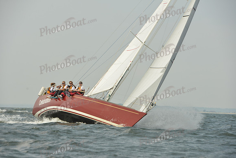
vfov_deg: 8.3
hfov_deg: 12.4
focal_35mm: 165
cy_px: 79
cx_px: 118
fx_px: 1082
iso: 320
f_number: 8
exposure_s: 1/1250
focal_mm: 165
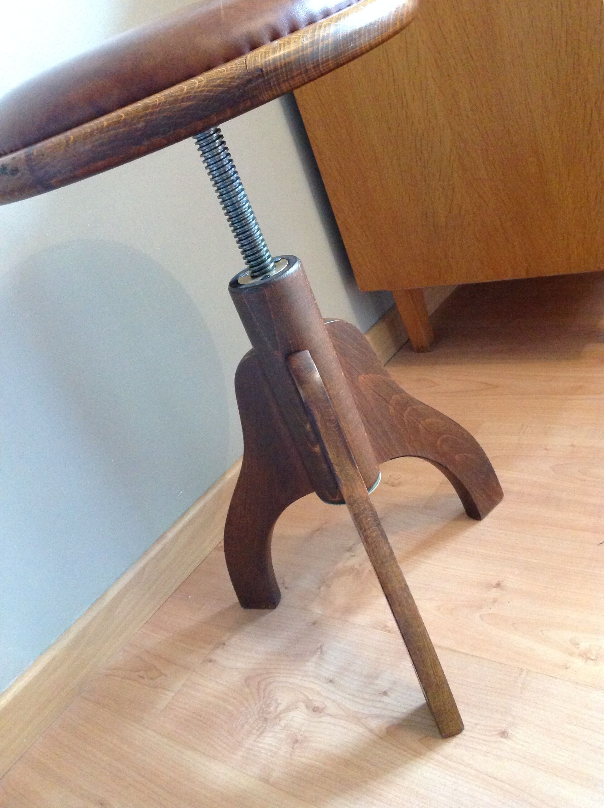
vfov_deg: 52.7
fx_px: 816
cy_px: 404
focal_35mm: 35
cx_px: 302
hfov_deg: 40.6
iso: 500
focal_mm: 4.28
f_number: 2.4
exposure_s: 1/15
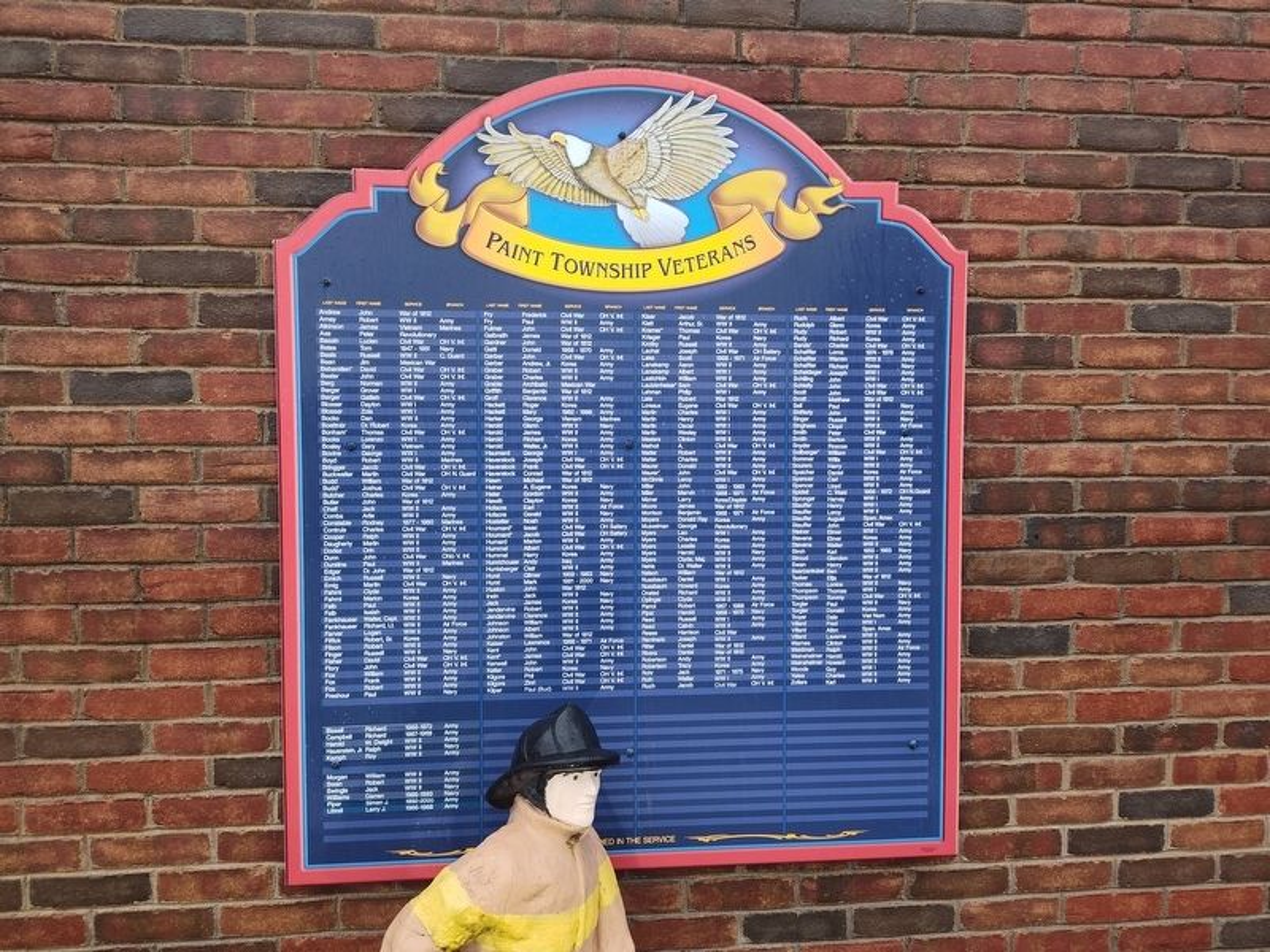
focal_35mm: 23
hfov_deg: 73.9
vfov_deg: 58.9
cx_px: 635
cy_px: 476
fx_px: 844
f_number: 1.8
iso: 741
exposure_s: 1/120
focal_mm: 5.56
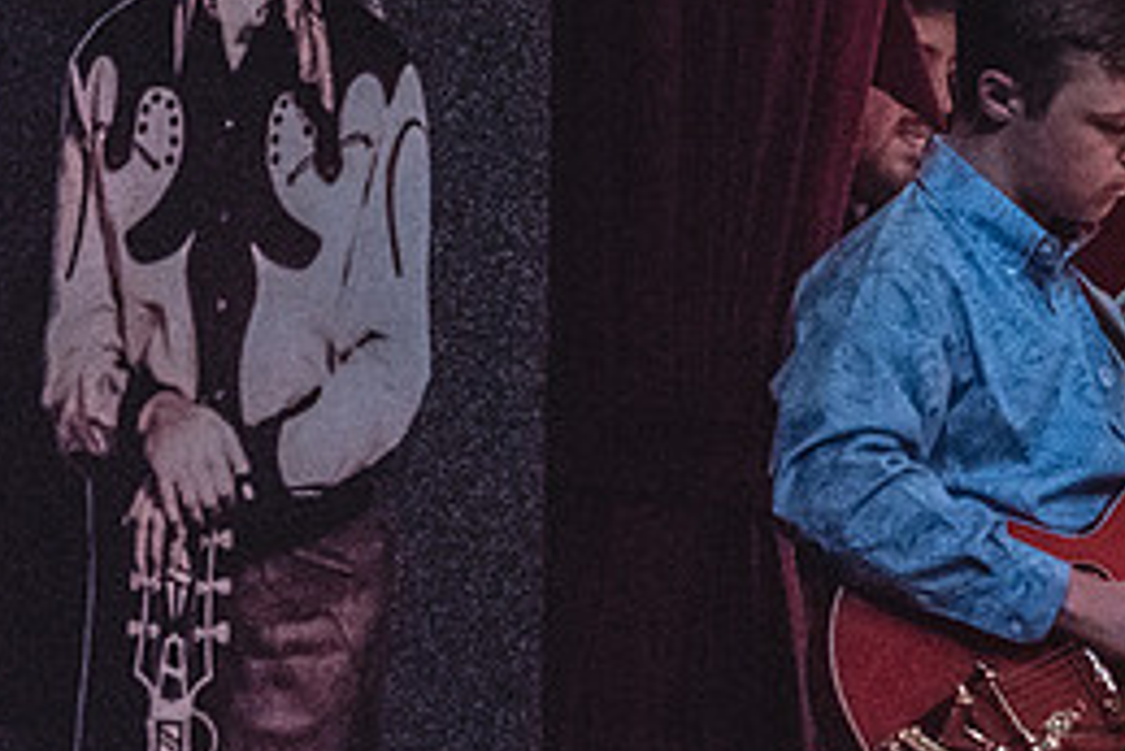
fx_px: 16821
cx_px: 1129
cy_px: 432
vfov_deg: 2.6
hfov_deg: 3.8
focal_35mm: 538
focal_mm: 240
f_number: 8
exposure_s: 1/100
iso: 6400
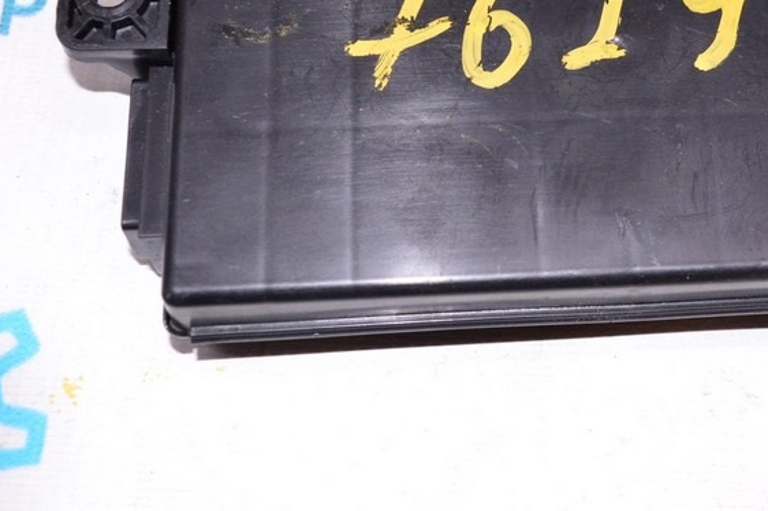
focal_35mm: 71
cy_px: 73
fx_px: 1514
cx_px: 603
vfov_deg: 18.9
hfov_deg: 27.9
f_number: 8
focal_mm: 26
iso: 1600
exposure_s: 1/160
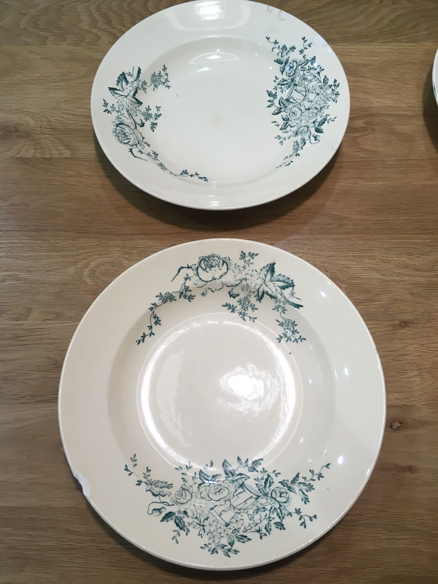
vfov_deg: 61.7
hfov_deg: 48.2
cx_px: 219
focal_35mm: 29
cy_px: 292
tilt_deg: -70.1
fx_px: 489
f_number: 2.2
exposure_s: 1/33
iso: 32
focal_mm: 4.15
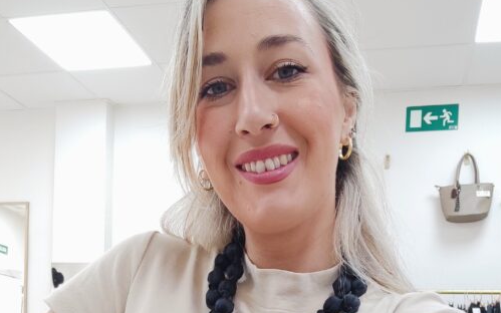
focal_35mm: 34
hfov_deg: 56.5
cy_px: 371
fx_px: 464
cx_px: 283
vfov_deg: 31.5
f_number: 2.45
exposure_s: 1/50
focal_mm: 3.49
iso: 76
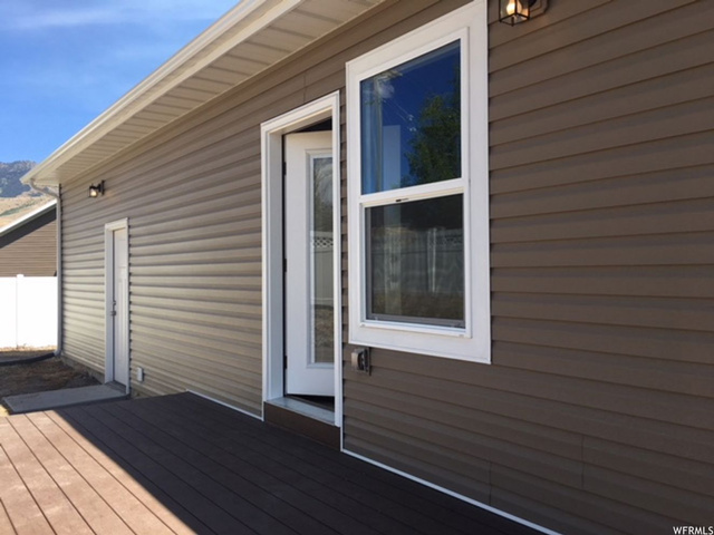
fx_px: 598
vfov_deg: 48.2
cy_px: 268
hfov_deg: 61.7
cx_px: 357
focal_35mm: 29
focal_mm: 4.15
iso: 25
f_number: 2.2
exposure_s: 1/777
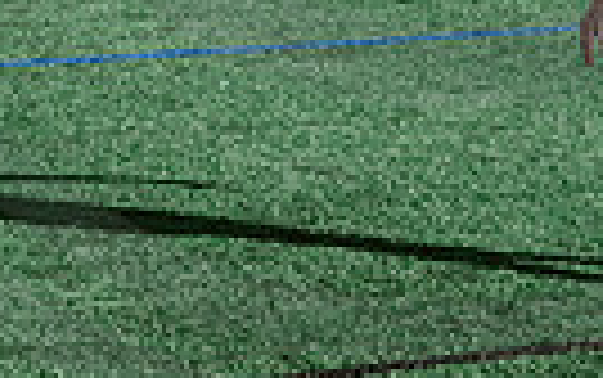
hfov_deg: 8.5
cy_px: -331
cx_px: 436
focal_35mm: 247
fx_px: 4063
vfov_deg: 5.2
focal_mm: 56
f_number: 5.6
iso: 640
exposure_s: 1/2500
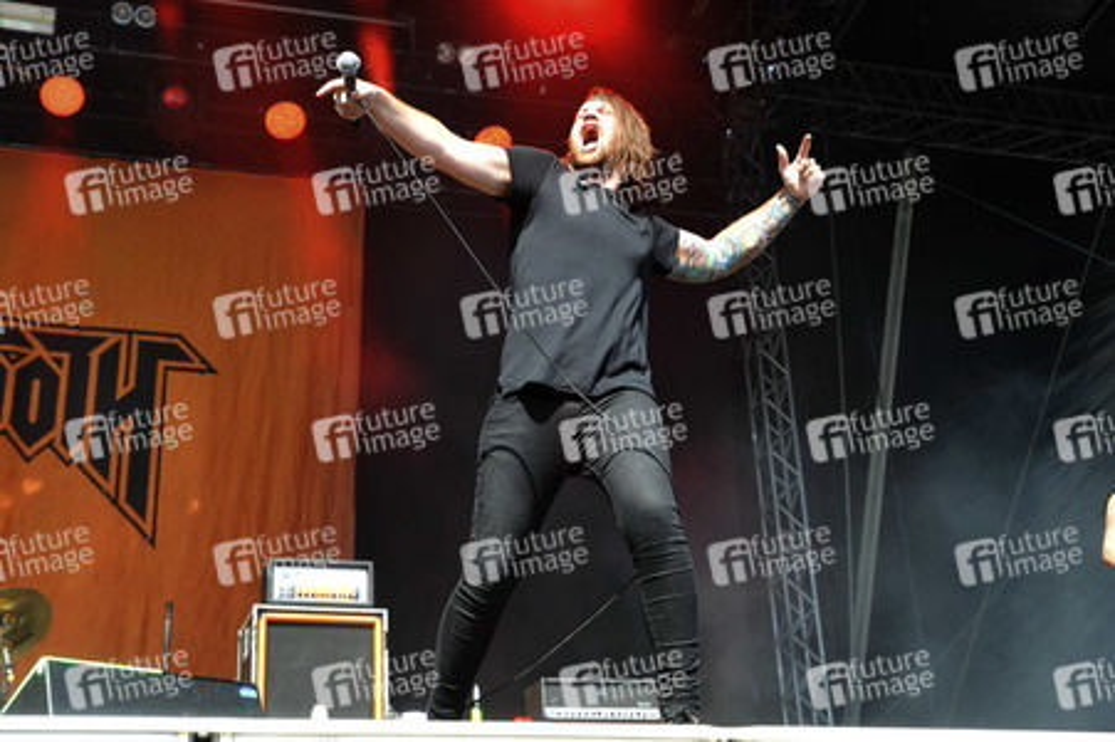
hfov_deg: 42.8
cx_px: 558
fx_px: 1424
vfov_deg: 29.2
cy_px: 371
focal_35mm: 46
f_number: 4.5
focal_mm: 46
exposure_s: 1/320
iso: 200
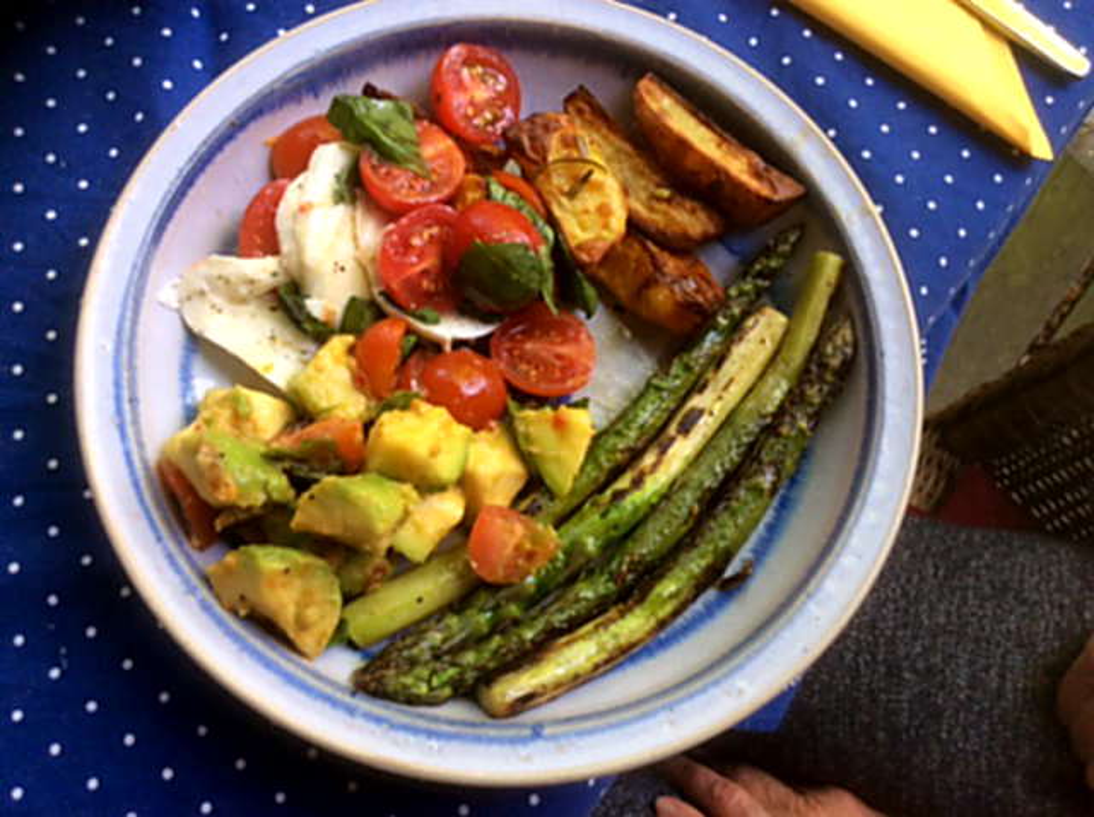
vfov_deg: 44.1
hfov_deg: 56.9
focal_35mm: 32
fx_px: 1010
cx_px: 547
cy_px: 408
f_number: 2.4
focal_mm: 3.3
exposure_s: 1/100
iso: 50
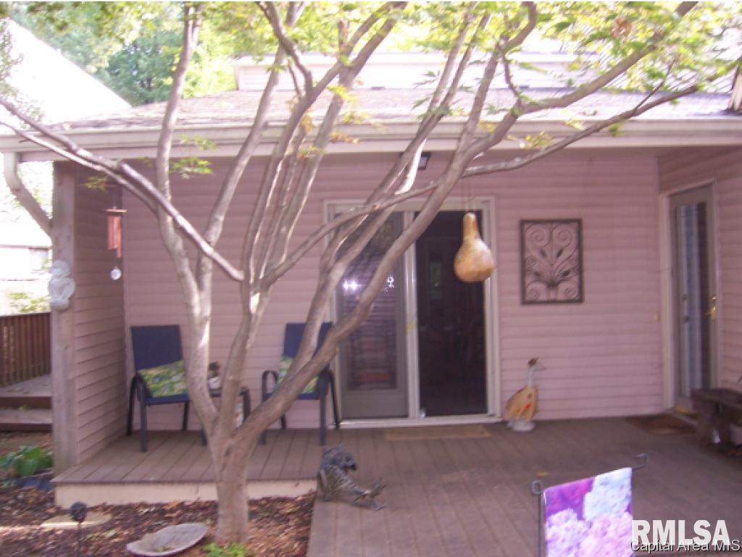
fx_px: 772
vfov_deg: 39.7
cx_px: 371
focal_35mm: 36
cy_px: 278
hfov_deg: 51.3
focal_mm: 6
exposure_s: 1/60
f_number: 3
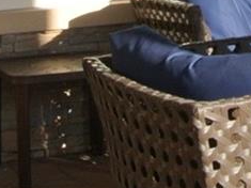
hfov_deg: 10.2
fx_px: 1283
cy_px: -137
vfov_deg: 8.1
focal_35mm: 177
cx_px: 536
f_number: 13
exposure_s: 1/60
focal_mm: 10
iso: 200
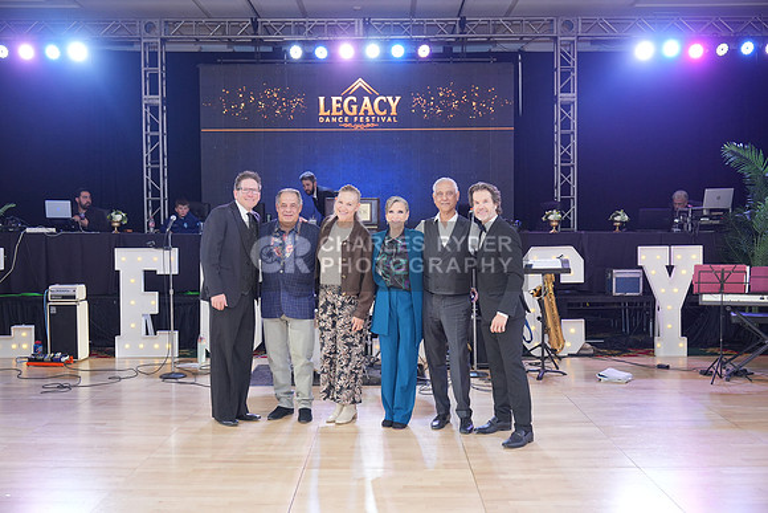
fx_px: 811
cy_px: 256
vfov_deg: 35.1
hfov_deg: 50.7
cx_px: 384
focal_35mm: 38
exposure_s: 1/200
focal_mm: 38
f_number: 4
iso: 1250
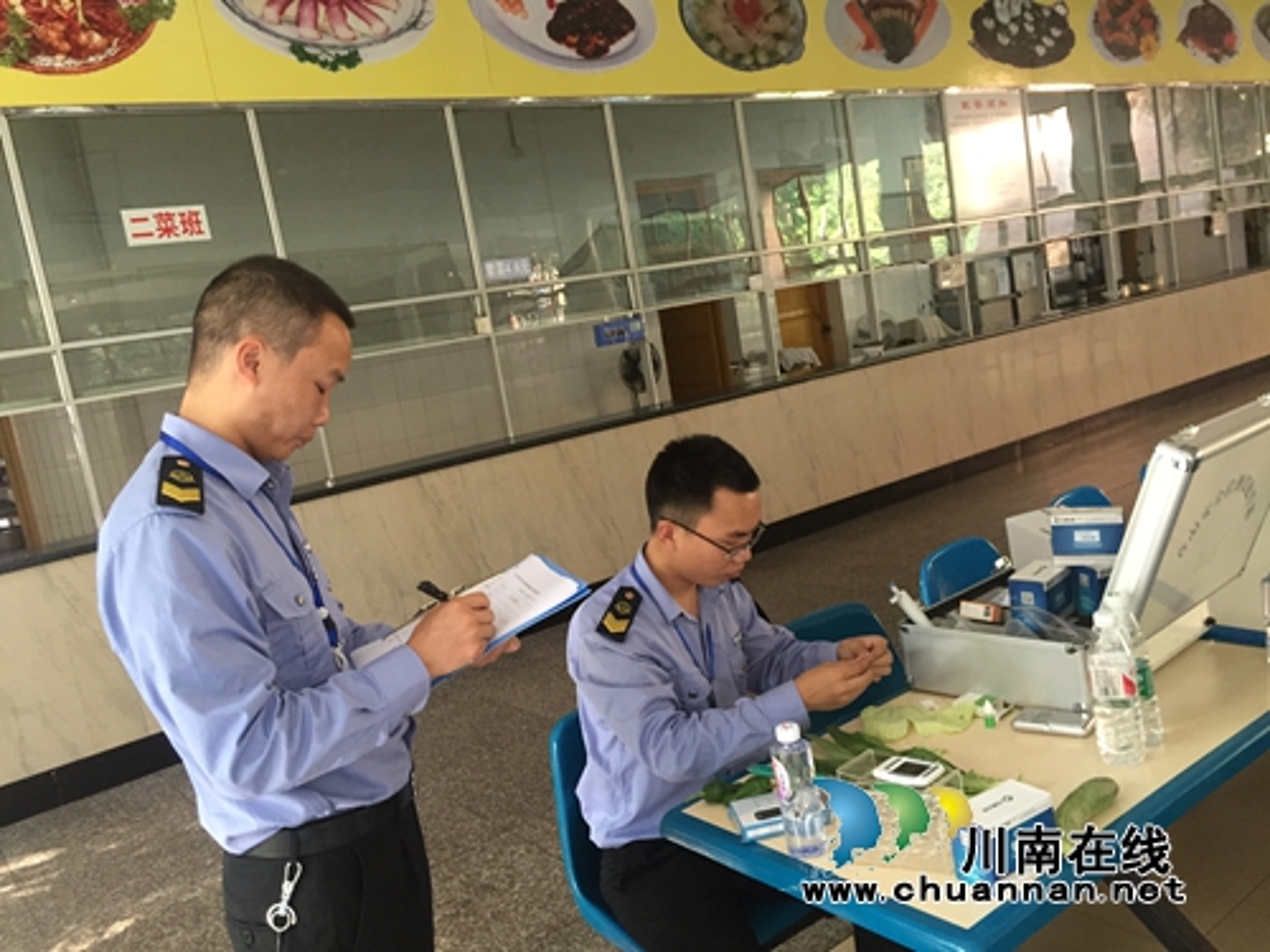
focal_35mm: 29
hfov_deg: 61.7
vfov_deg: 48.2
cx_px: 635
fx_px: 1064
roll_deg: +8.0
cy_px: 476
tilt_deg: -8.7
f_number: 2.2
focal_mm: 4.15
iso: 160
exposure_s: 1/33
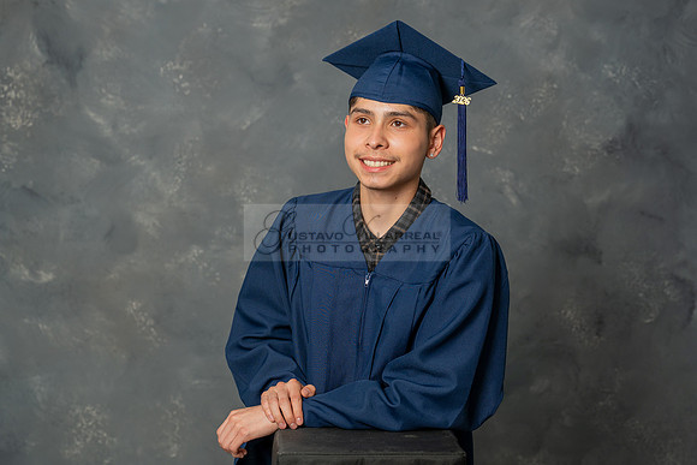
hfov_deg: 26.1
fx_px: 1504
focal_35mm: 78
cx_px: 354
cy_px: 250
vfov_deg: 17.6
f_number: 4
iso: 200
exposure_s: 1/200
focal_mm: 61
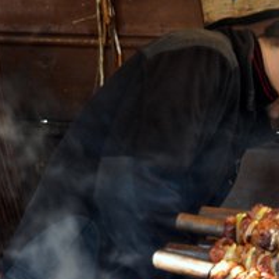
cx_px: 365
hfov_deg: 9.1
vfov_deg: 9.2
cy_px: 221
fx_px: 1733
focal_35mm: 190
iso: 450
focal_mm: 50
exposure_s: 1/60
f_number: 4.8
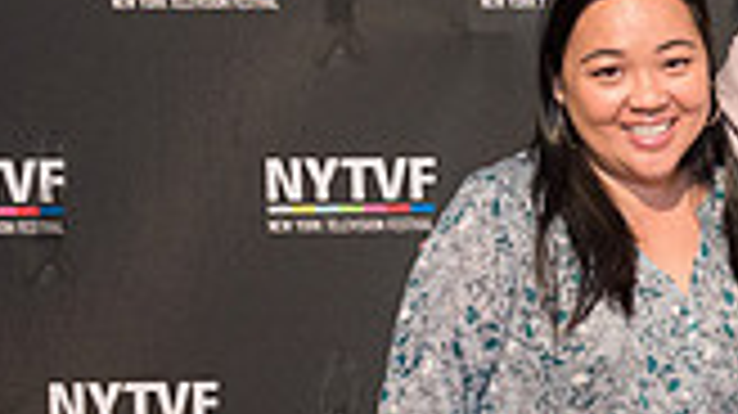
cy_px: 205
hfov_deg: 21.9
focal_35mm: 89
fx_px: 1740
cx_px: 918
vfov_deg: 13.6
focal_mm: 24
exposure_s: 1/400
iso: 2500
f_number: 4
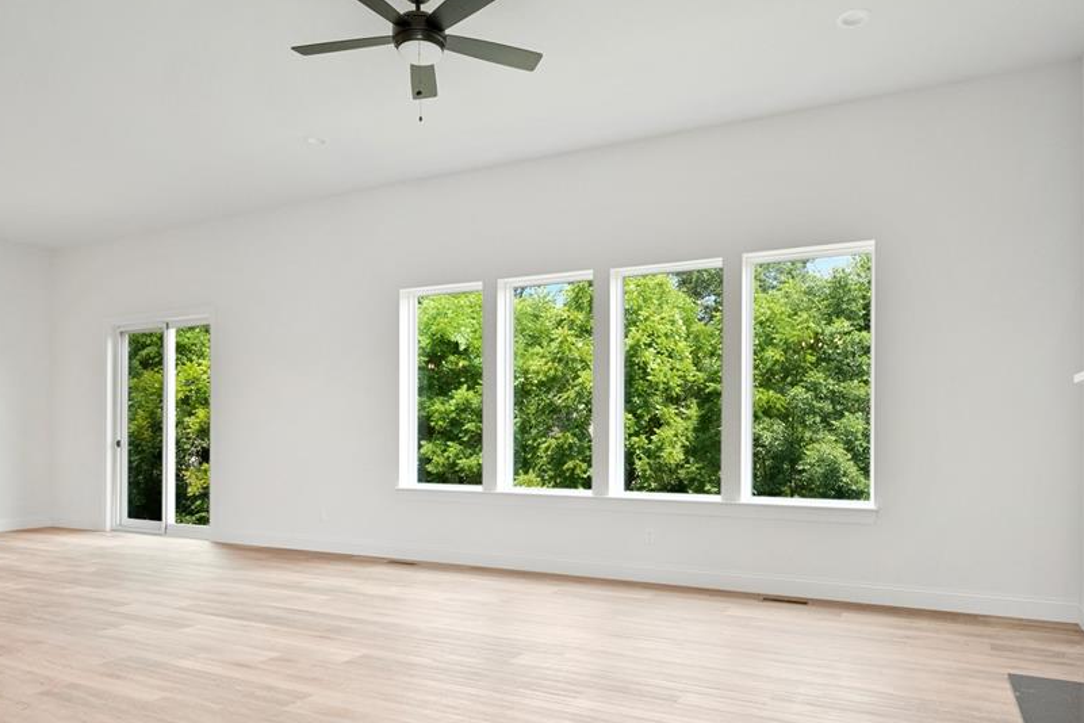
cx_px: 590
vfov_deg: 54.5
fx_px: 693
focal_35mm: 23
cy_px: 448
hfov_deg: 75.9
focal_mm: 9
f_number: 8
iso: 400
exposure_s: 1/40
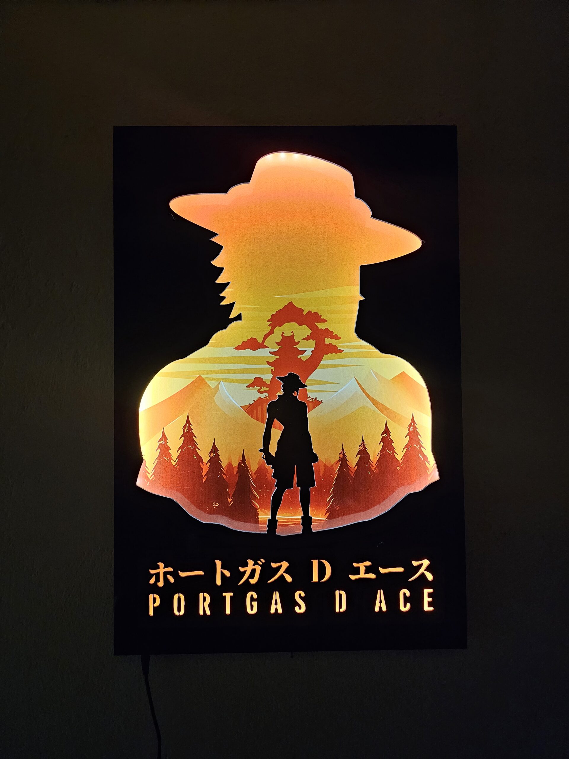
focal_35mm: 23
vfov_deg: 73.9
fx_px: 504
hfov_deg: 58.9
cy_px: 380
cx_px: 284
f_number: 1.7
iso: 1000
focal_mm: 6.3
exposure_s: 1/120
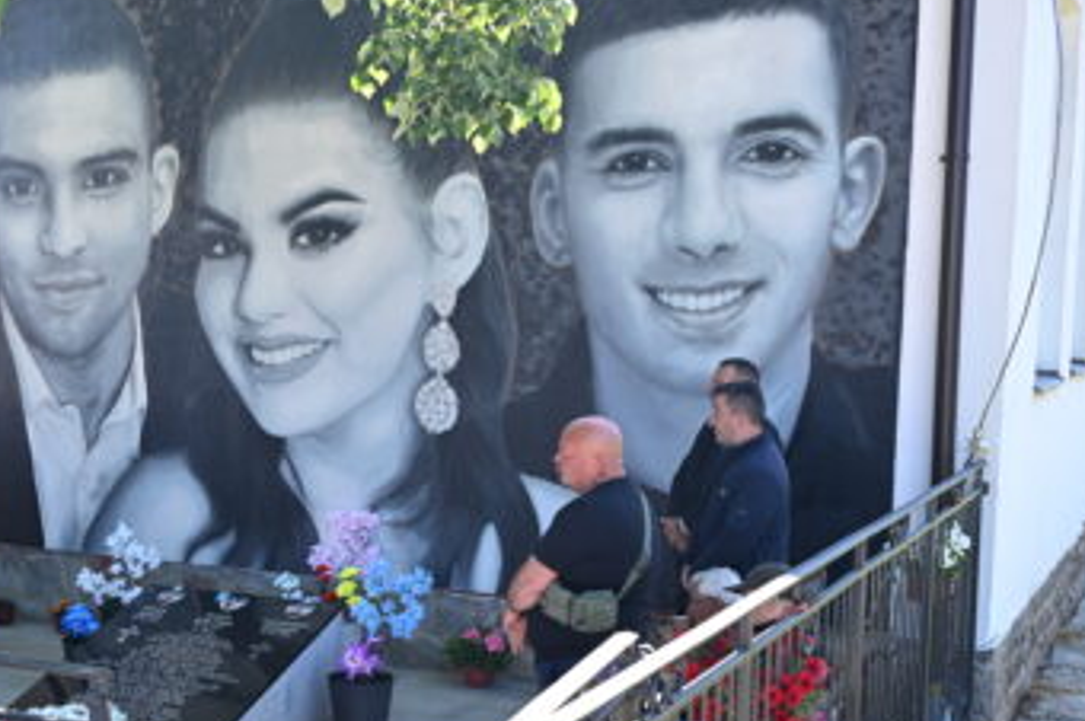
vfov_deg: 25.3
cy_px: 485
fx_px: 1596
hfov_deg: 36.2
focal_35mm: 53
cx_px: 201
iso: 800
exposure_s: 1/1000
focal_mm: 30
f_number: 4
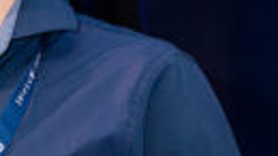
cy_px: 340
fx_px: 2859
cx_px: -80
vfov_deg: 3.1
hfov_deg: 5.5
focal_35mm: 388
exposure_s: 1/160
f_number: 3.2
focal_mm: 47
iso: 200
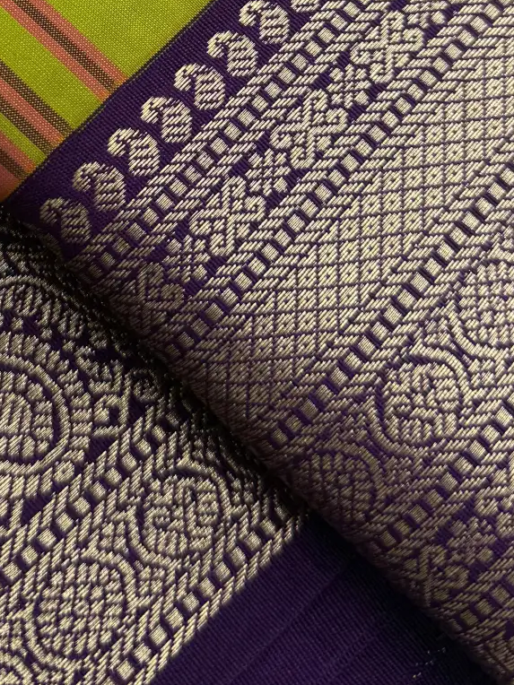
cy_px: -76
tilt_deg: -68.4
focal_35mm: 67
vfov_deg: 26.6
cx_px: 36
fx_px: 1326
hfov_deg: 21.4
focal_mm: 6.76
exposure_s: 1/100
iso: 50
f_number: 1.78
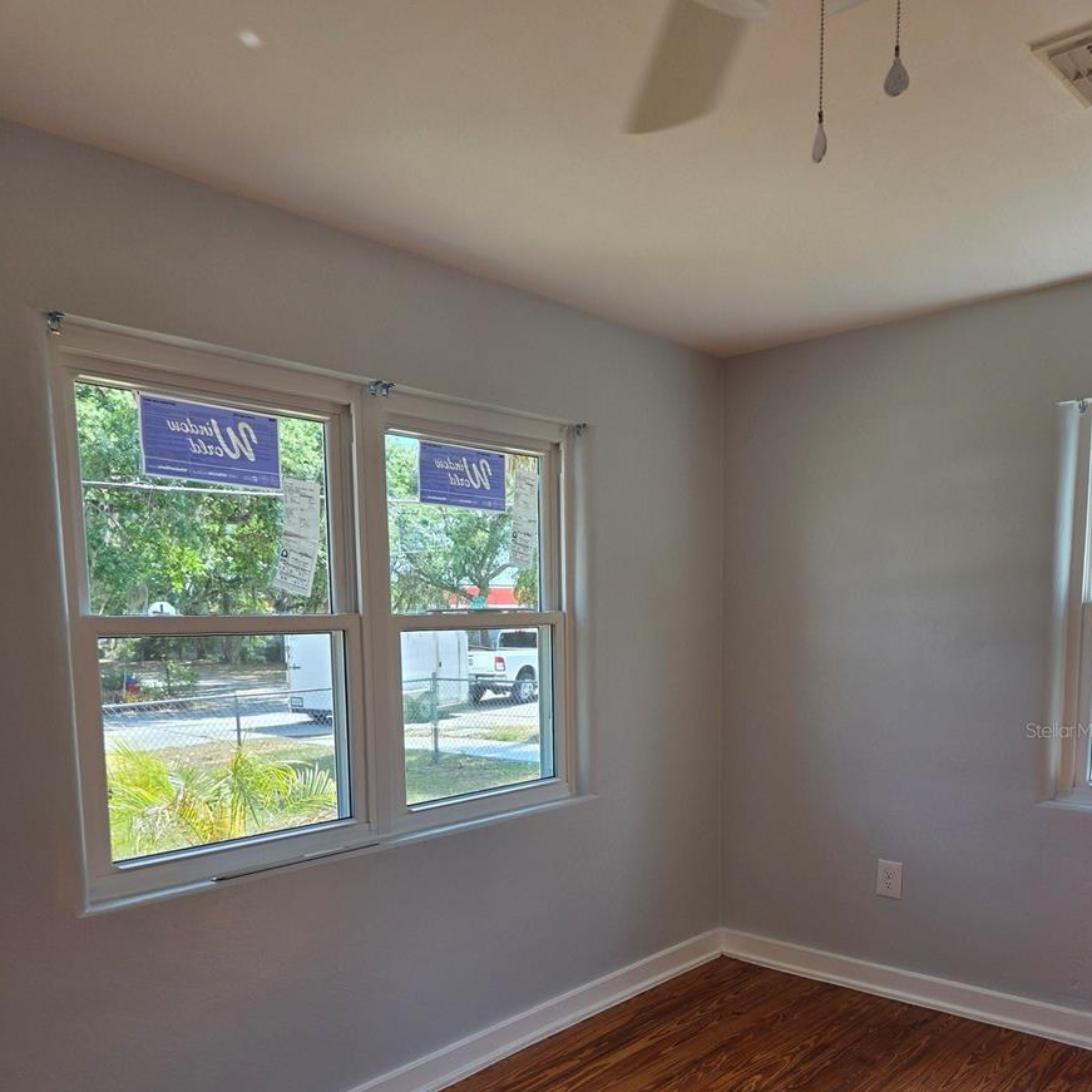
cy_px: 730
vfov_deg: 56.1
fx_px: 999
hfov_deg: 57.3
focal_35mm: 28
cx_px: 550
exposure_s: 1/180
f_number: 1.8
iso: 32
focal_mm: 5.4
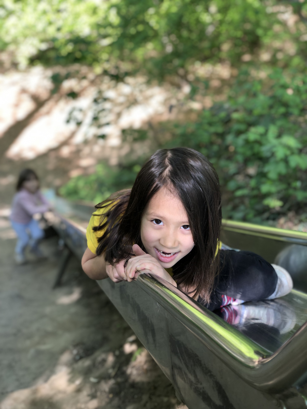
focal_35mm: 52
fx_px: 615
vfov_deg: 36.8
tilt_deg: -30.2
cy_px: 204
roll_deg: -3.6
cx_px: 154
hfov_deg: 28.0
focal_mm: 6
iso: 16
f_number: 2.4
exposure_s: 1/60
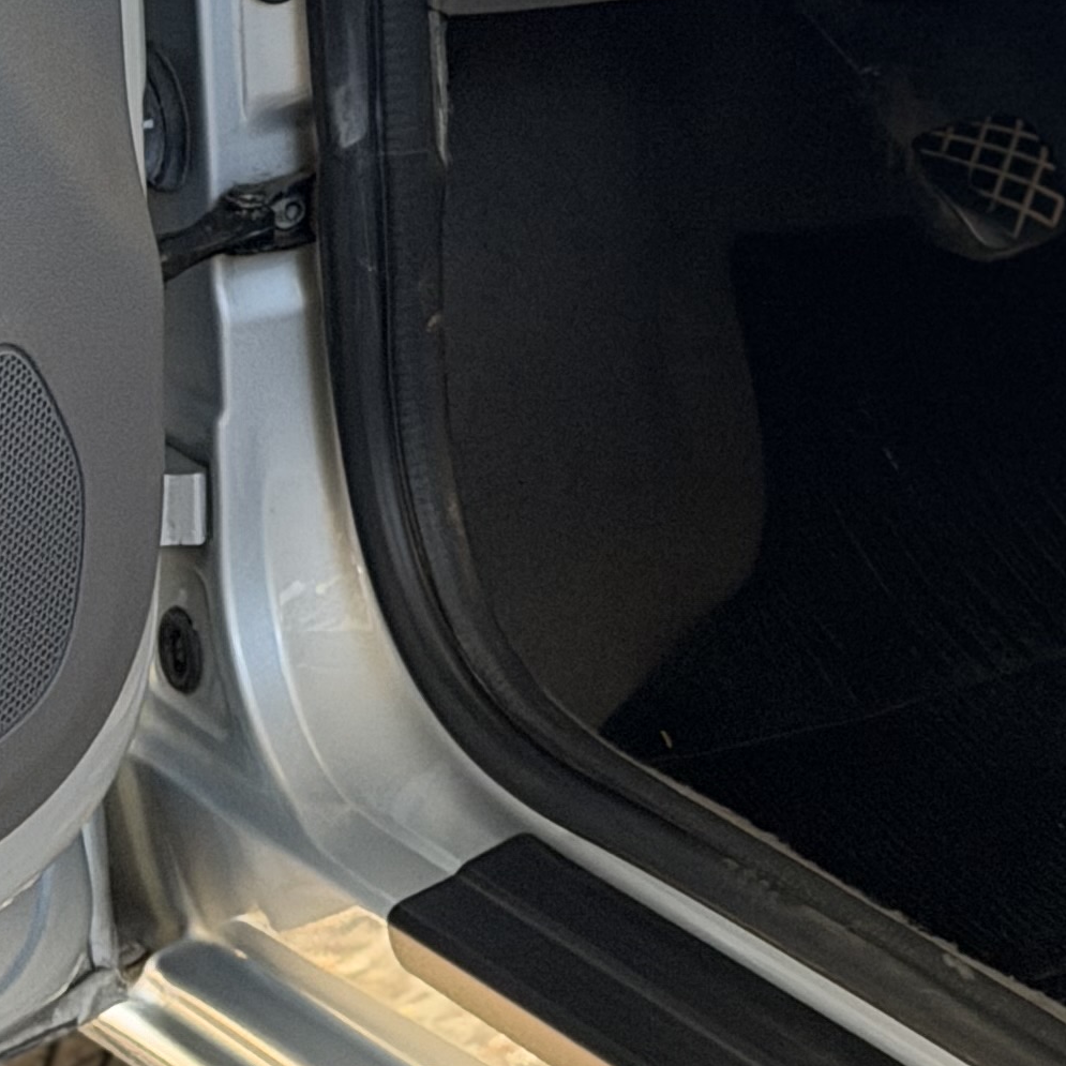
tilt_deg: -13.8
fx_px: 5993
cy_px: -432
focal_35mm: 172
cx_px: 1387
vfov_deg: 9.9
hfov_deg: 10.0
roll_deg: +0.6
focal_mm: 6.76
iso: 200
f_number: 1.78
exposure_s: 1/60
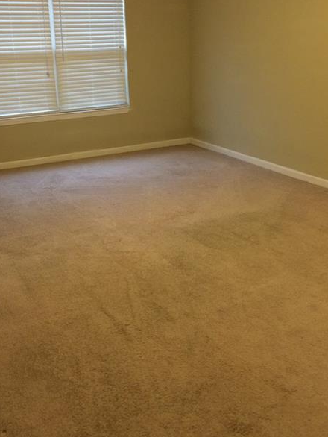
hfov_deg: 37.7
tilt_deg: -12.6
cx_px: 139
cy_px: 164
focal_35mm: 38
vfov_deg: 48.5
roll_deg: +1.2
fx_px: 480
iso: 125
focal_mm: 4.15
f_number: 2.2
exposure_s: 1/30
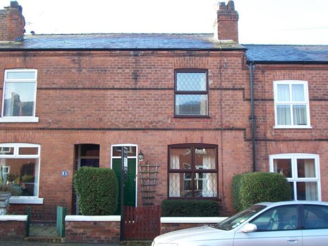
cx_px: 164
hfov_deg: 47.9
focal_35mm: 39
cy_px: 123
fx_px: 369
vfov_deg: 36.8
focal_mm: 6.4
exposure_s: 1/60
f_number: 3.9
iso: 64
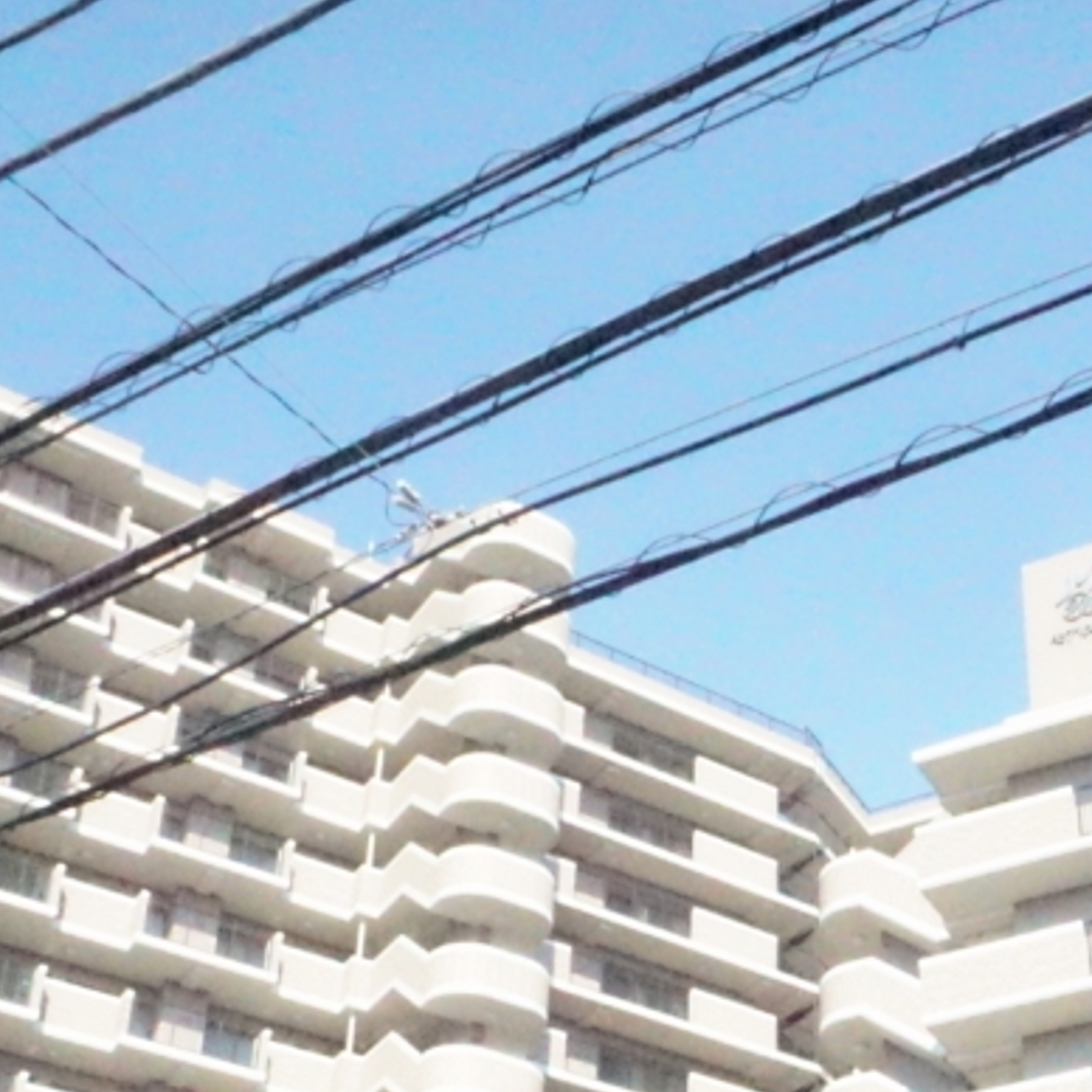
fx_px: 2534
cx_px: 856
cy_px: 1182
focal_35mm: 71
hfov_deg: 24.0
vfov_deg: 23.0
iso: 20000
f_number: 16
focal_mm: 16
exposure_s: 1/4000
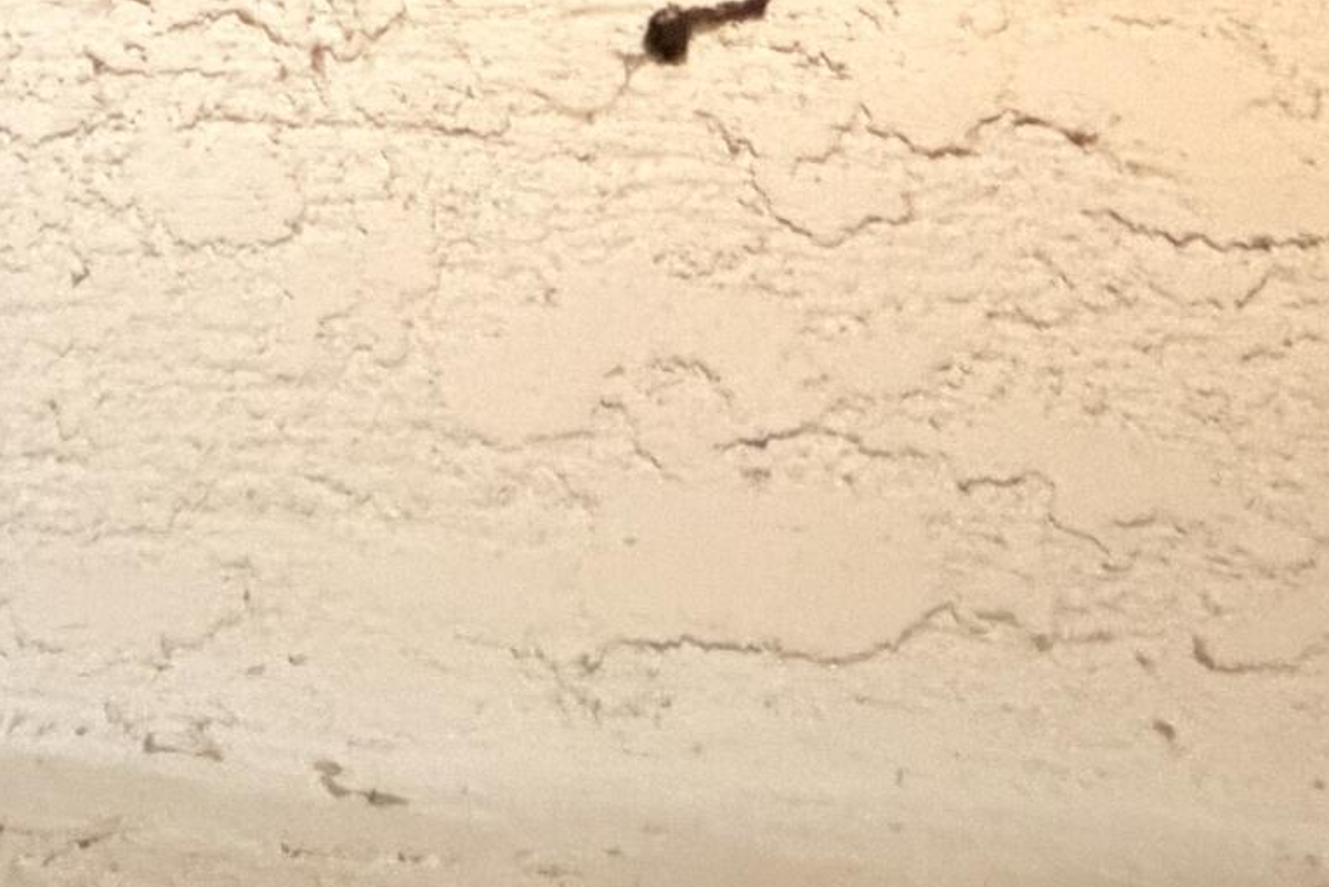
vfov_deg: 16.7
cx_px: 186
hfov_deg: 33.6
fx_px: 2105
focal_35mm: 57
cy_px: -967
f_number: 2.2
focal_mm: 2.22
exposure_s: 1/43
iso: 1250
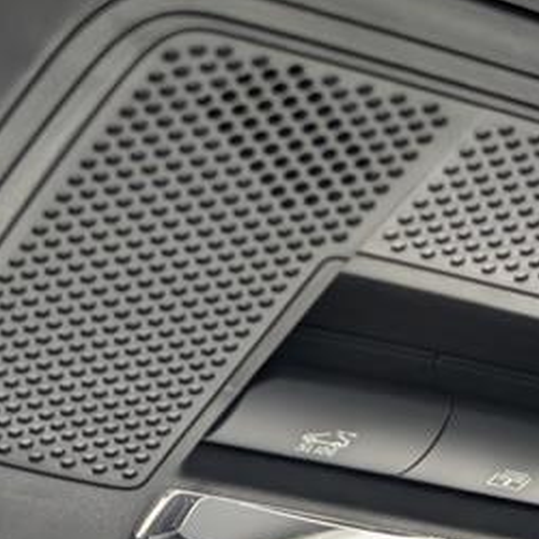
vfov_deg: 15.7
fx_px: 1955
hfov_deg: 15.6
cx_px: 442
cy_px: 326
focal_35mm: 111
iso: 353
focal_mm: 6.9
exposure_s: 1/417
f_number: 1.68
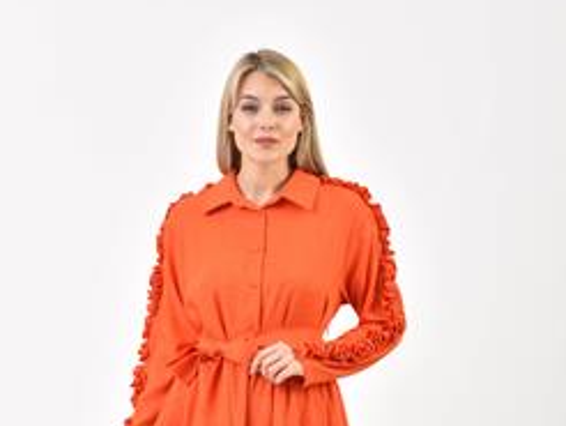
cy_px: 451
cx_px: 235
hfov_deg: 14.4
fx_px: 2242
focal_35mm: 137
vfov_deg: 10.7
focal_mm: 78
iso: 100
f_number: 6.3
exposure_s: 1/160
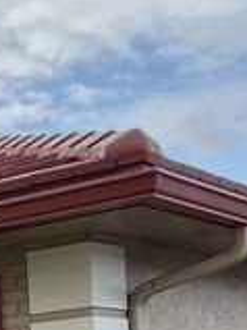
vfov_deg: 16.0
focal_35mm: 117
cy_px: 428
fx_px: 1115
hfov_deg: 12.2
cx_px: -98
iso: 16
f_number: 1.8
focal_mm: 3
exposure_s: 1/439
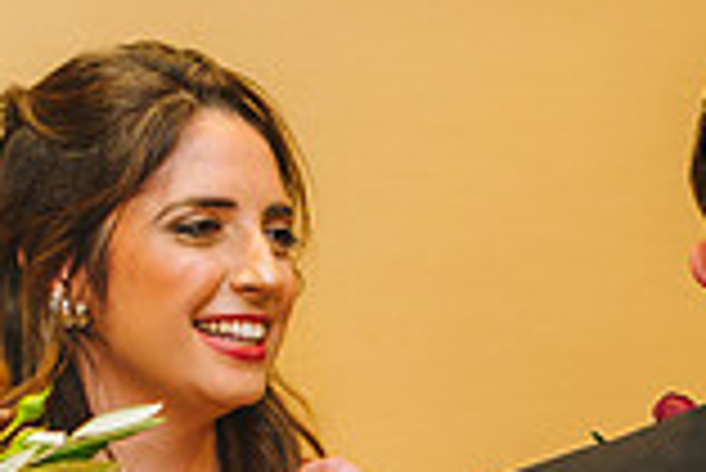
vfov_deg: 10.4
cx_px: 1120
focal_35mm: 129
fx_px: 2532
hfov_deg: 14.6
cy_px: 605
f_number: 2.5
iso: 800
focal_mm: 35
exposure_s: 1/160
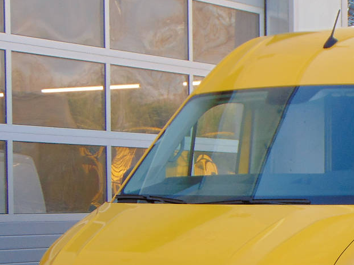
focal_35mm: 129
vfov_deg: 11.4
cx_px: 397
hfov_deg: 14.9
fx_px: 1319
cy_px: 272
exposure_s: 1/160
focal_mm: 9
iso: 80
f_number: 3.5
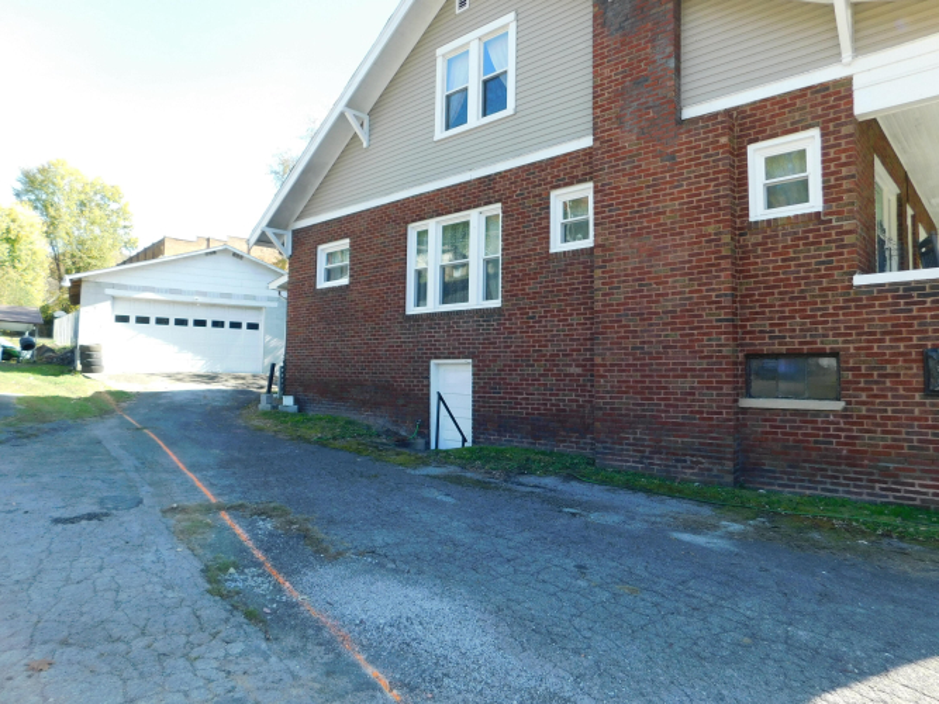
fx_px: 624
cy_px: 352
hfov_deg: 73.9
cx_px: 470
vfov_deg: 58.9
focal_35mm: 23
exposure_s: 1/250
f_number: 3
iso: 125
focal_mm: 4
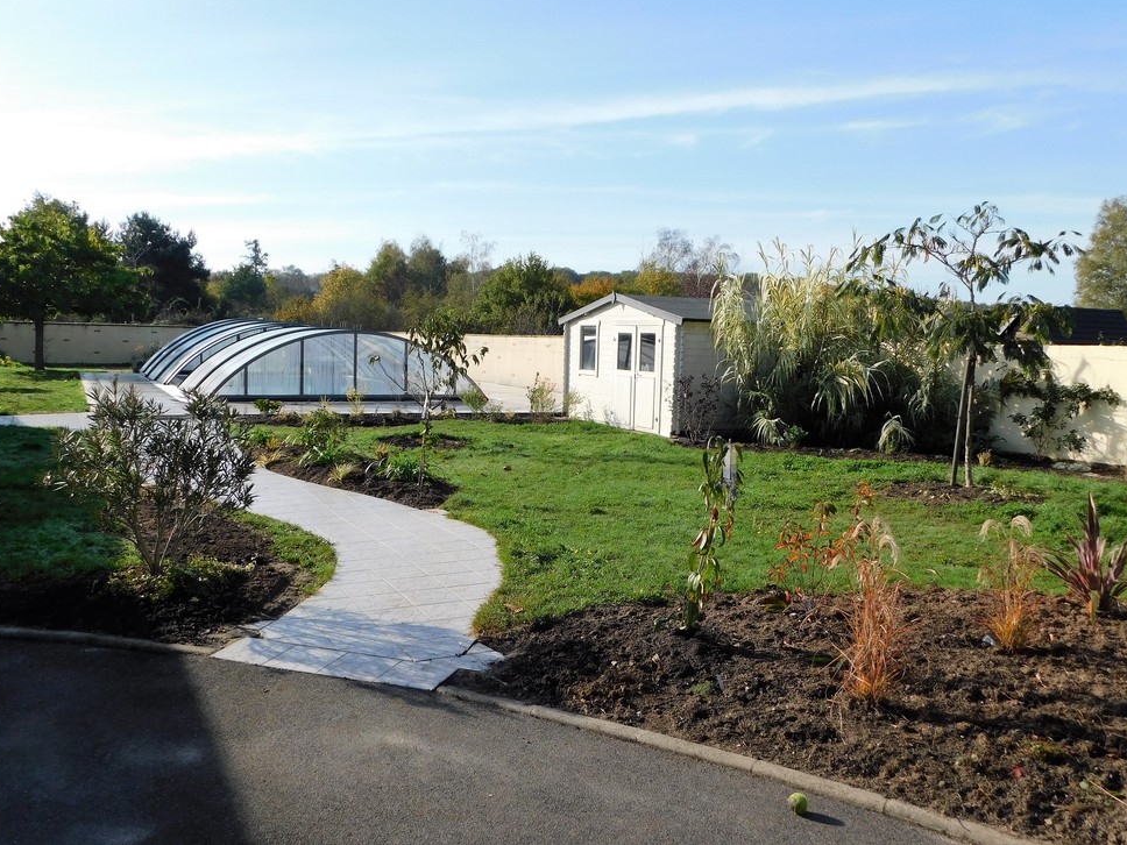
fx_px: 1009
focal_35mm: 31
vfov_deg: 45.4
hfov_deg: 58.4
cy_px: 410
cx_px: 565
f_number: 3.2
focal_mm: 5.3
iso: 125
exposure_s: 1/1000
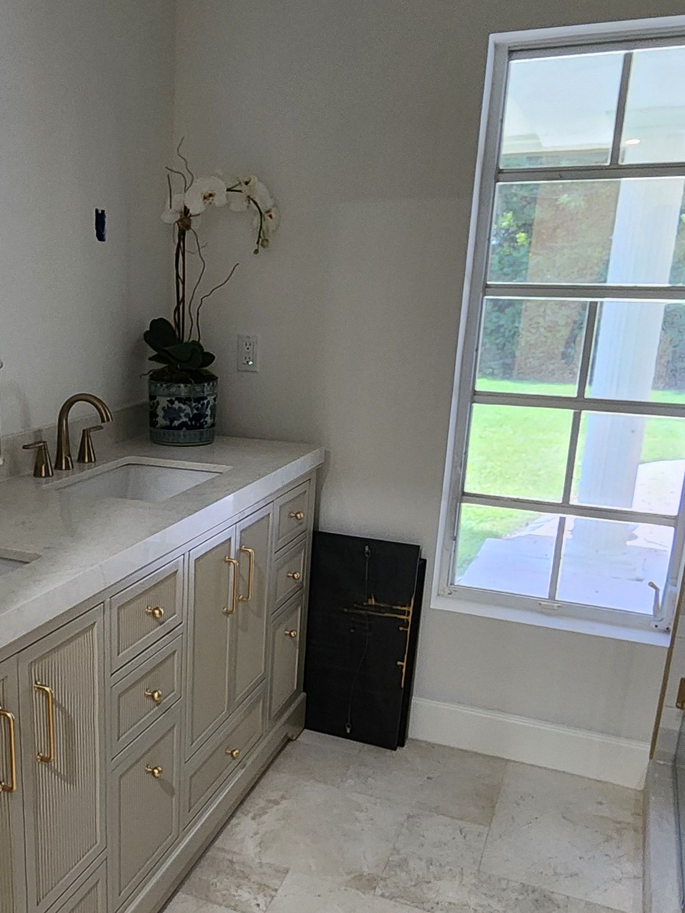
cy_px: 525
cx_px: 153
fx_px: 818
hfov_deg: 43.6
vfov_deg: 58.1
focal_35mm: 31
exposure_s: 1/40
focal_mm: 2.2
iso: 400
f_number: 2.2
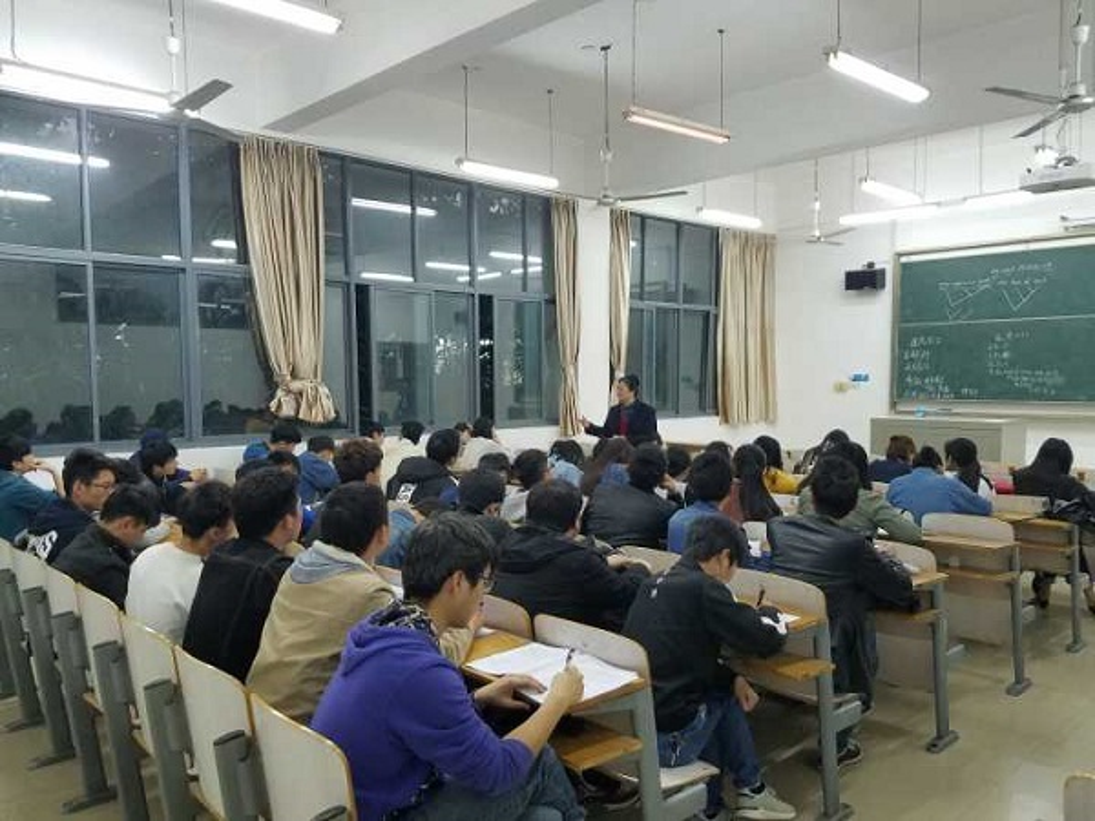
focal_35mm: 26
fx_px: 822
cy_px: 410
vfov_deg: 53.1
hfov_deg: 67.3
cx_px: 548
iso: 200
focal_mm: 4.2
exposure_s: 1/25
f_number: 1.7
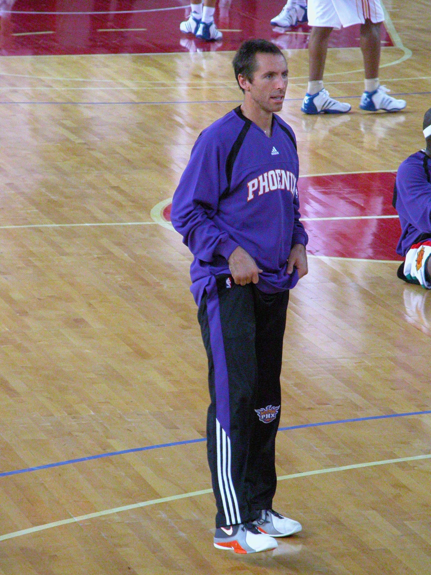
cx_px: 216
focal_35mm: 276
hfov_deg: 5.4
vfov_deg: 7.2
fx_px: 4582
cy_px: 288
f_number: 5.3
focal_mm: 71.2
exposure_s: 1/229
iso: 800
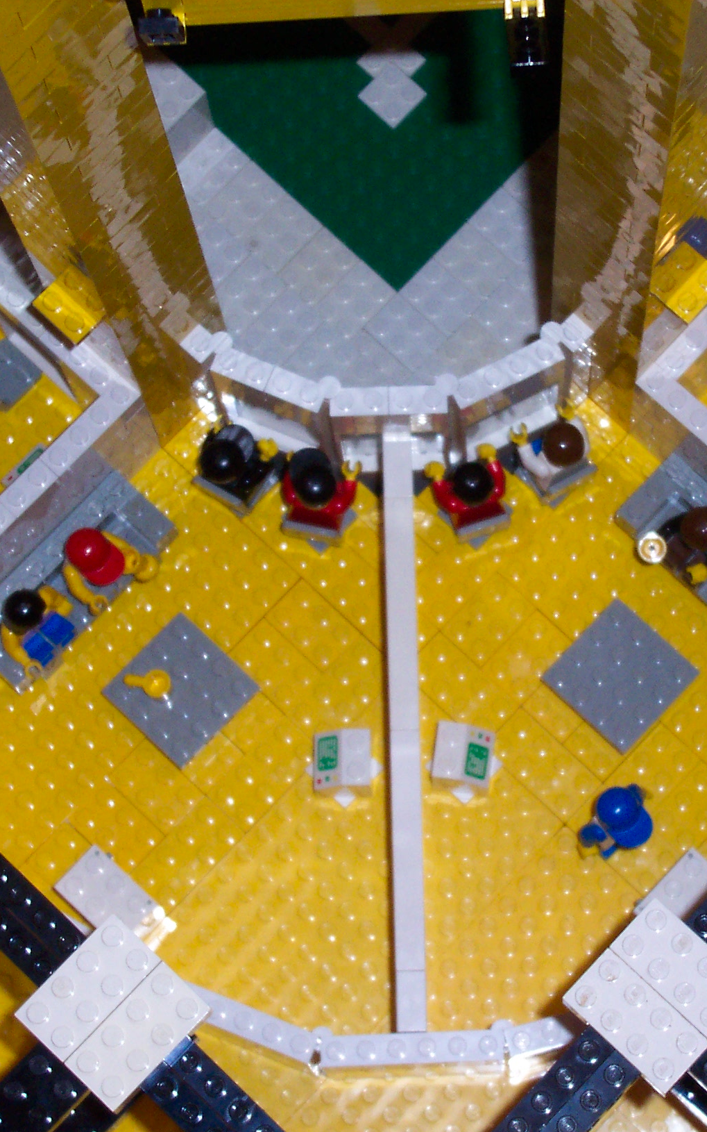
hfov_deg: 10.6
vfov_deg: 16.8
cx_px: 414
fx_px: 3822
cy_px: 566
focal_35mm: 124
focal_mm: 16.4
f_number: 4
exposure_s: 1/60
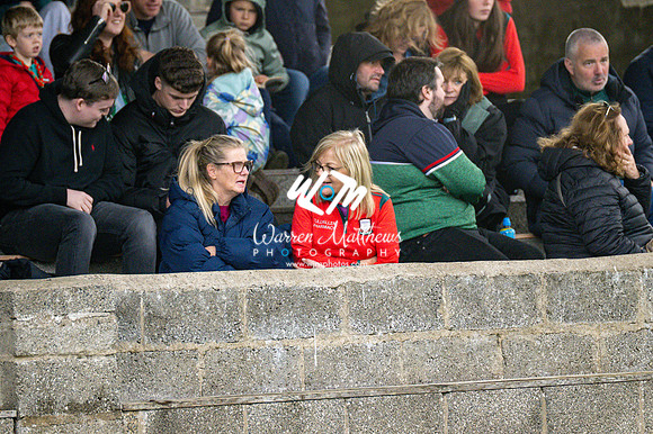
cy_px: 217
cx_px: 326
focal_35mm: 450
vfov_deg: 3.1
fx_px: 8158
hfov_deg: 4.6
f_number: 2.8
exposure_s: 1/6400
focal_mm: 300
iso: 4000
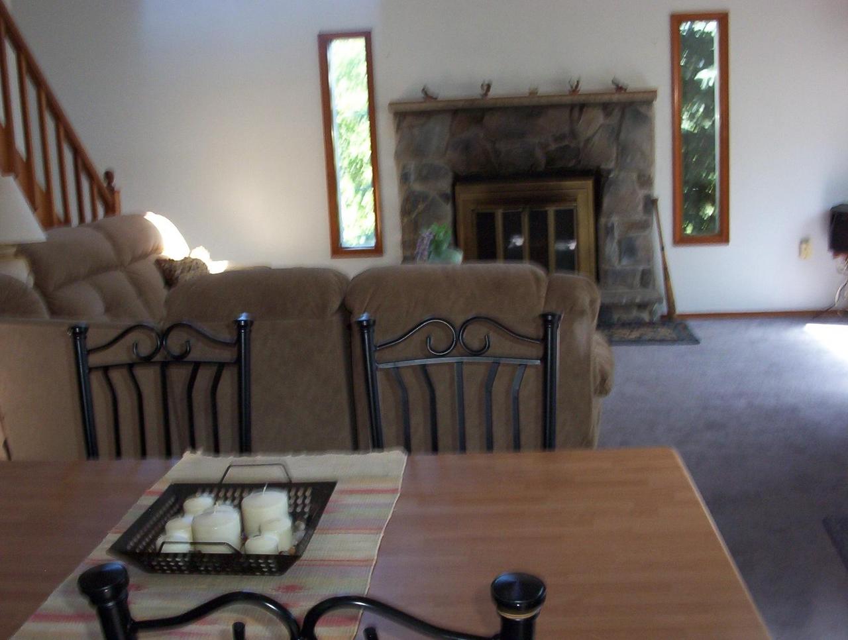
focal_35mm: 39
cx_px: 424
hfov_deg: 47.8
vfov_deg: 37.0
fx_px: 958
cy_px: 320
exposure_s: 1/30
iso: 140
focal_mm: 6
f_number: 4.5
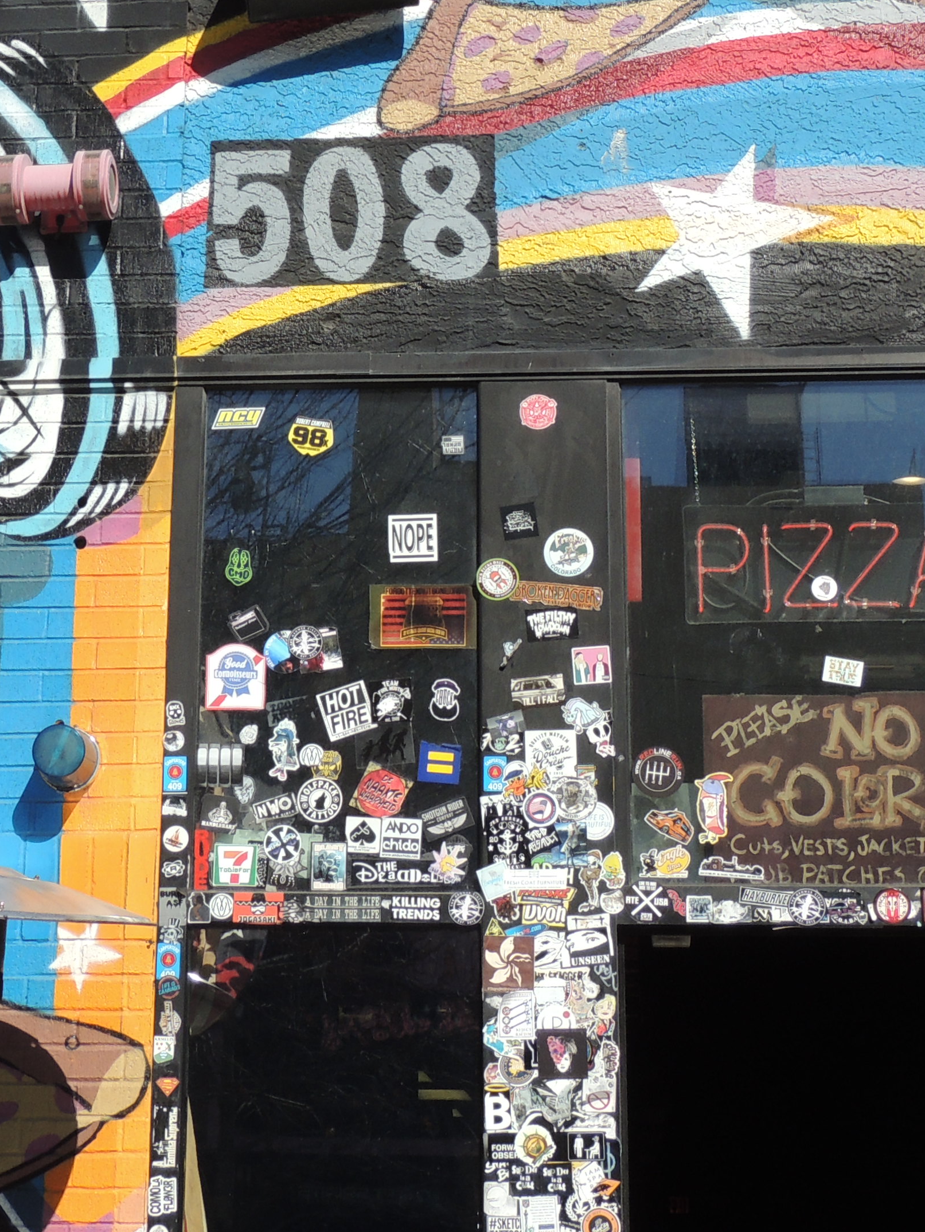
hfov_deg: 19.6
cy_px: 305
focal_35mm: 75
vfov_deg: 25.7
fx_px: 2672
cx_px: 337
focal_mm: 6.2
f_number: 3.3
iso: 100
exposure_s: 1/1600
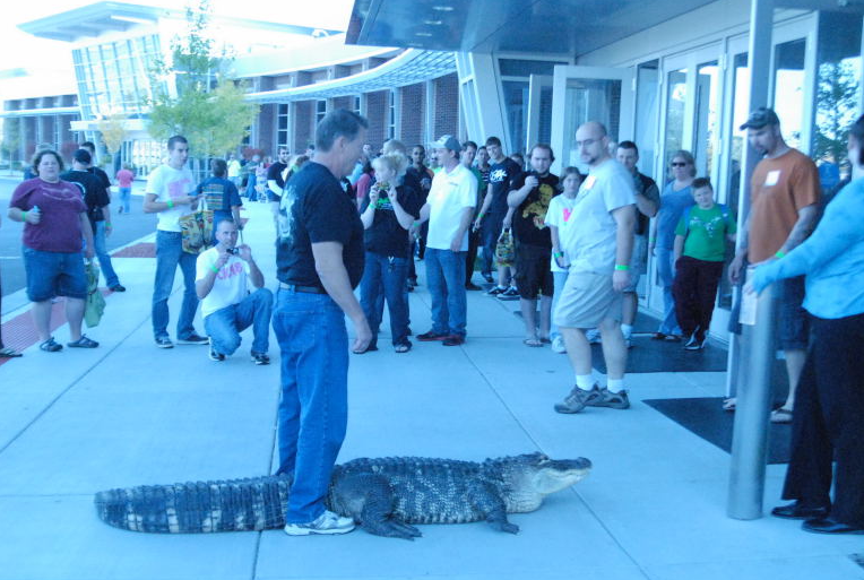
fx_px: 1058
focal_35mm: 44
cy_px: 299
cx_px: 432
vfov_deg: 30.7
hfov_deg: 44.4
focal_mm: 28
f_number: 3.2
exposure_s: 1/3000
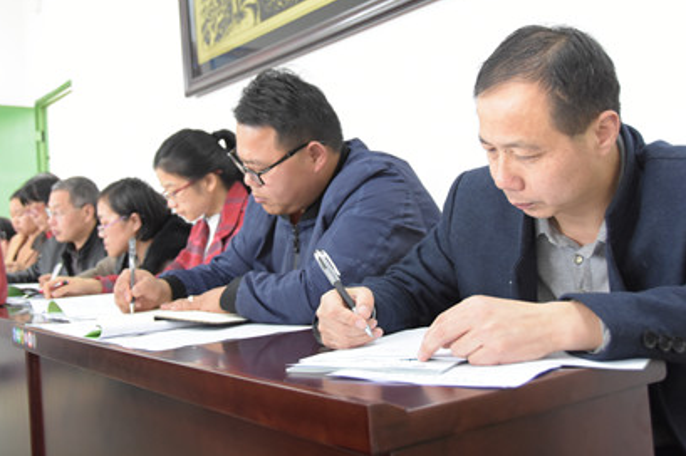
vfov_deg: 30.4
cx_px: 314
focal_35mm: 44
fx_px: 838
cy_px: 187
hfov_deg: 44.5
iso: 1600
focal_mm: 24
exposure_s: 1/30
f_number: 3.8
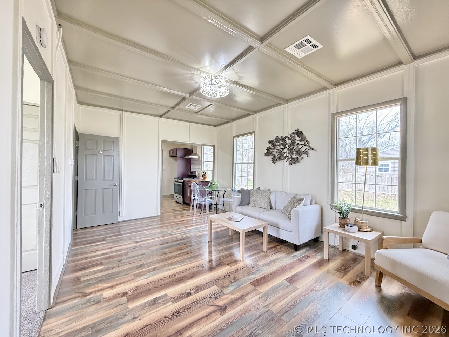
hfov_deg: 102.1
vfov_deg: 85.7
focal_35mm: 14
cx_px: 224
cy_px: 168
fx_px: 182
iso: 400
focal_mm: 2.22
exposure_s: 1/120
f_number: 2.2
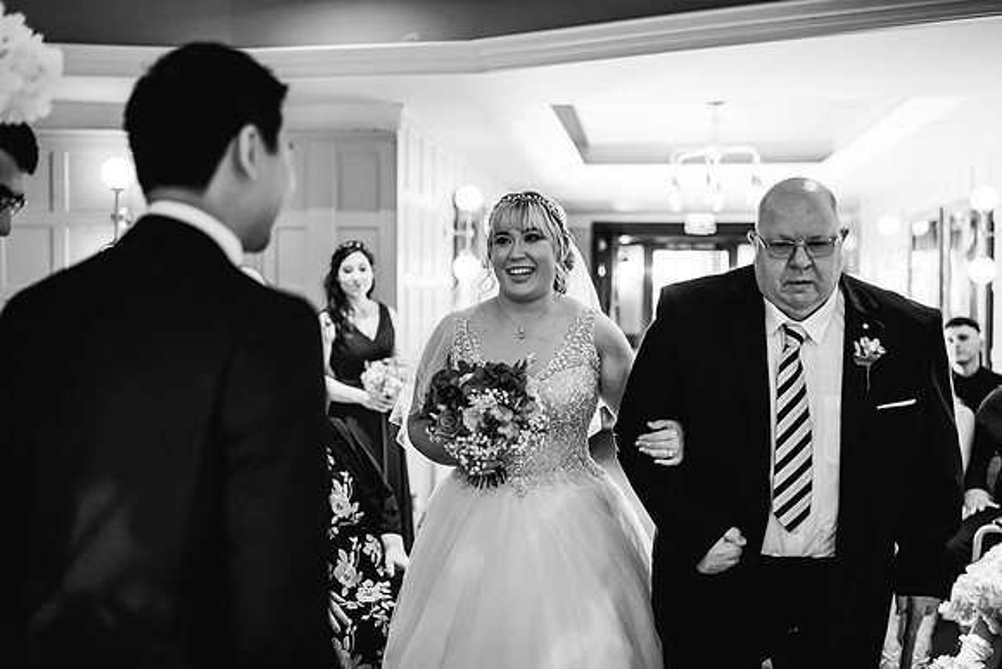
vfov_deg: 35.9
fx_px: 1033
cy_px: 335
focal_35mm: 37
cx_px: 501
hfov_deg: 51.7
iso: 5000
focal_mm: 35
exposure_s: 1/250
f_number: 1.6
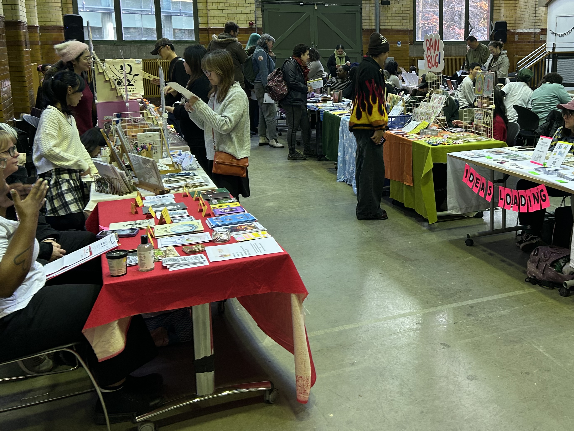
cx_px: 409
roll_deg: -1.0
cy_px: 146
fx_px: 630
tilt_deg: -8.1
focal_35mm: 38
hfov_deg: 47.7
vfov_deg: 37.3
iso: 125
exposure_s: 1/100
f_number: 1.5
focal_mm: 5.7
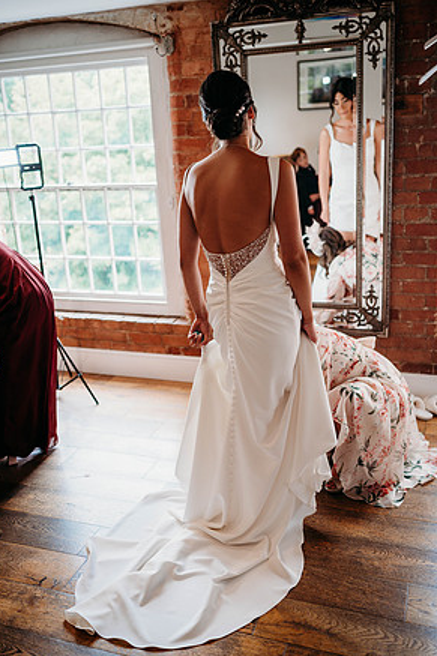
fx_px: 656
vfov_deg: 53.1
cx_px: 217
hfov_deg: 36.8
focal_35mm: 36
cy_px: 324
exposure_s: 1/200
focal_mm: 35
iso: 100
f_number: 2
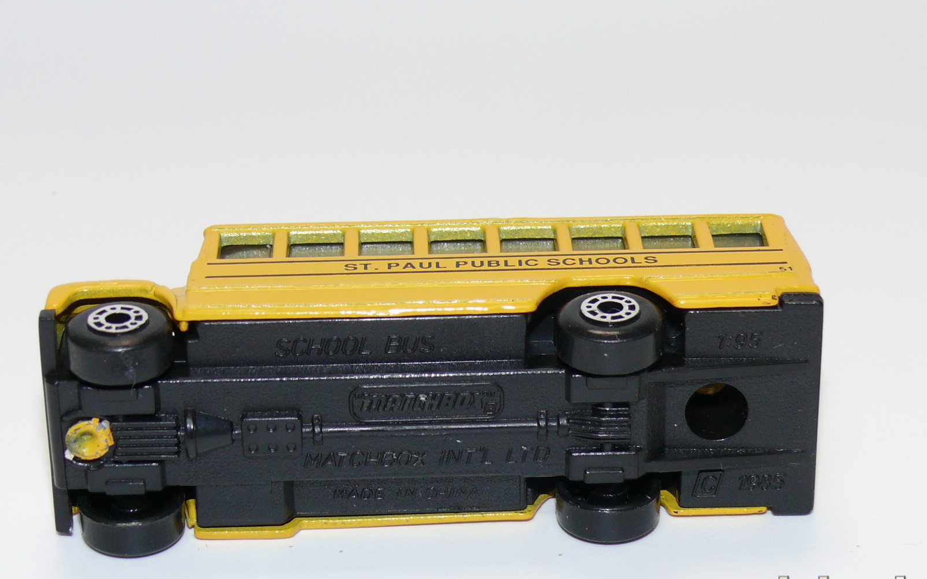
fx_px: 2602
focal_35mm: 103
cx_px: 463
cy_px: 316
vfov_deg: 12.7
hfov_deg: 20.2
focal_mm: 13.1
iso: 100
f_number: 4
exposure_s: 1/30
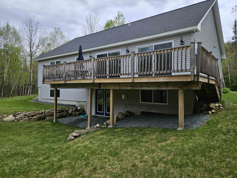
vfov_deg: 54.9
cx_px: 121
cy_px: 87
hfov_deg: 69.4
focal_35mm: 25
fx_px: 171
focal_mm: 5.4
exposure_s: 1/1915
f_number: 1.8
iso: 25
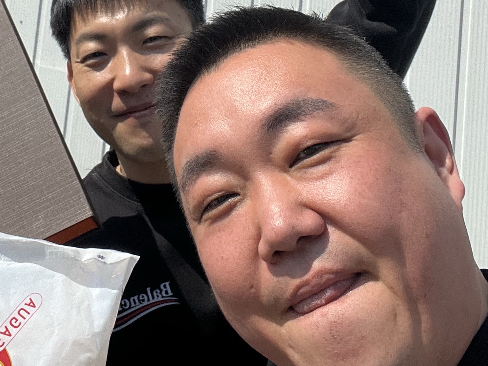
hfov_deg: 29.4
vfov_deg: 21.7
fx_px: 916
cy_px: -12
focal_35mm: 65
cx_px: 126
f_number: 2.2
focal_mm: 2.71
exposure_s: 1/1418
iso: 32
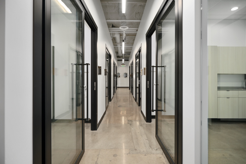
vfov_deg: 73.8
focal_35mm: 16
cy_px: 82
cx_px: 123
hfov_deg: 96.7
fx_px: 109
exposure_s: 1/40
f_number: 4
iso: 250
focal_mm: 16
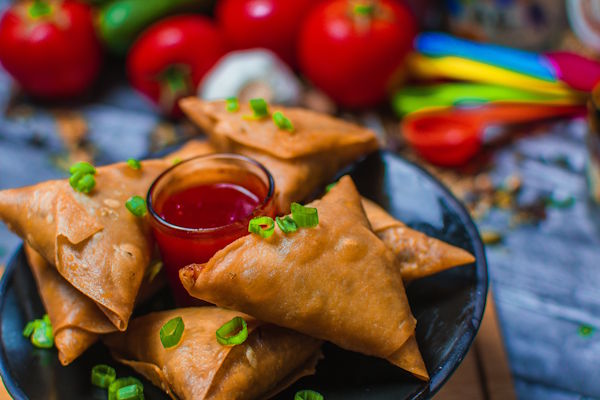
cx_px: 300
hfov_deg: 37.9
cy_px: 200
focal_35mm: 52
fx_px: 875
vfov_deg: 25.8
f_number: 2.8
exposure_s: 1/60
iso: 200
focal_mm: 35
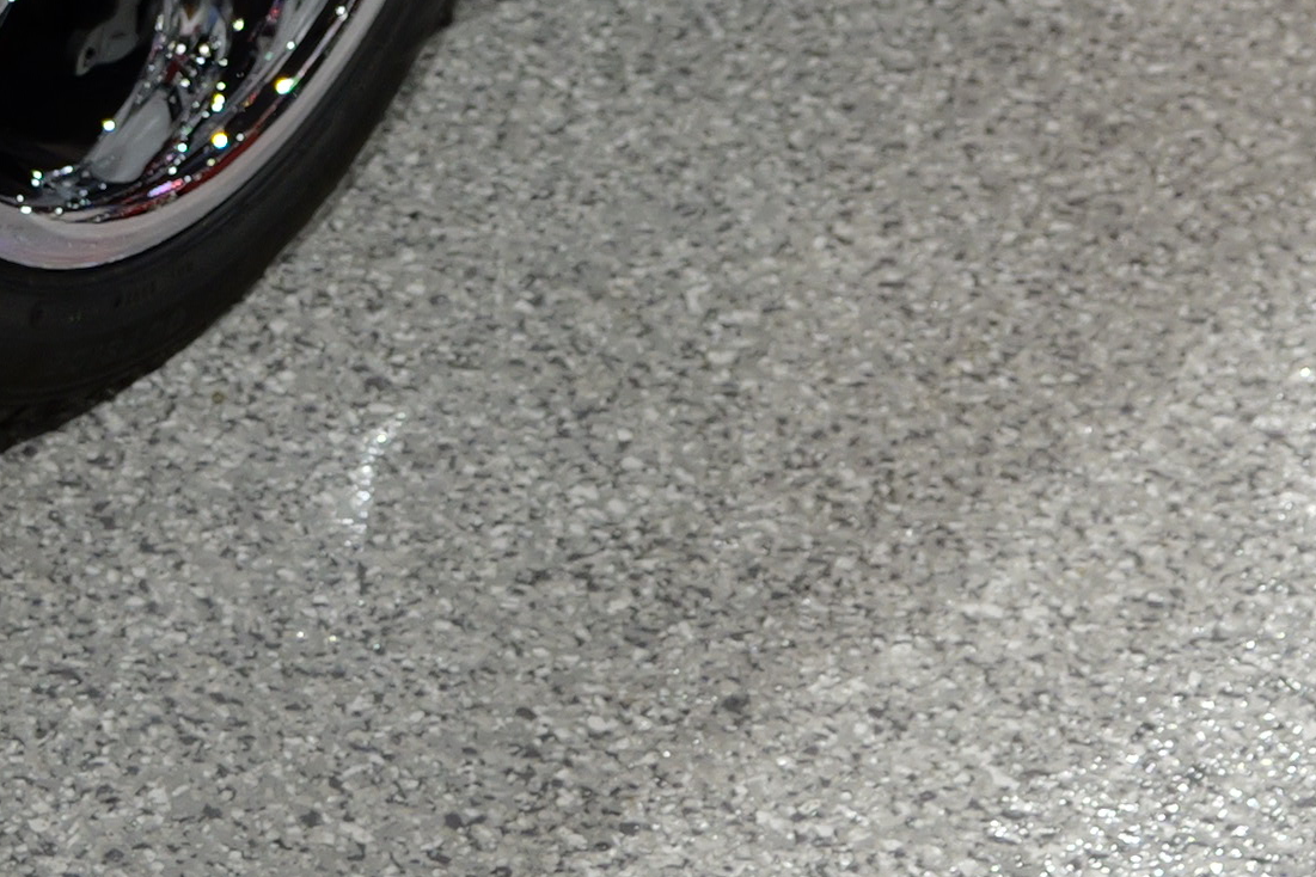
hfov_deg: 17.8
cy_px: -1239
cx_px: -278
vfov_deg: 10.7
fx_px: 3984
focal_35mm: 109
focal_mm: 20
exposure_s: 1/60
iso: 400
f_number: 3.5
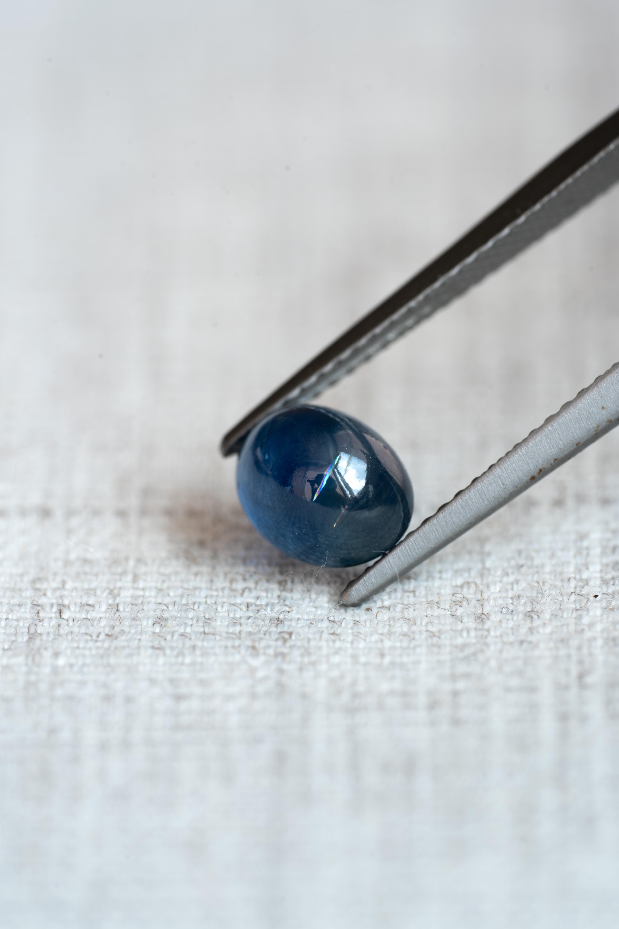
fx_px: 2321
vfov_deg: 22.6
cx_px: 310
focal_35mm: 90
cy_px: 464
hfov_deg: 15.2
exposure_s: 1/8
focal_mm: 90
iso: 100
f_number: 8
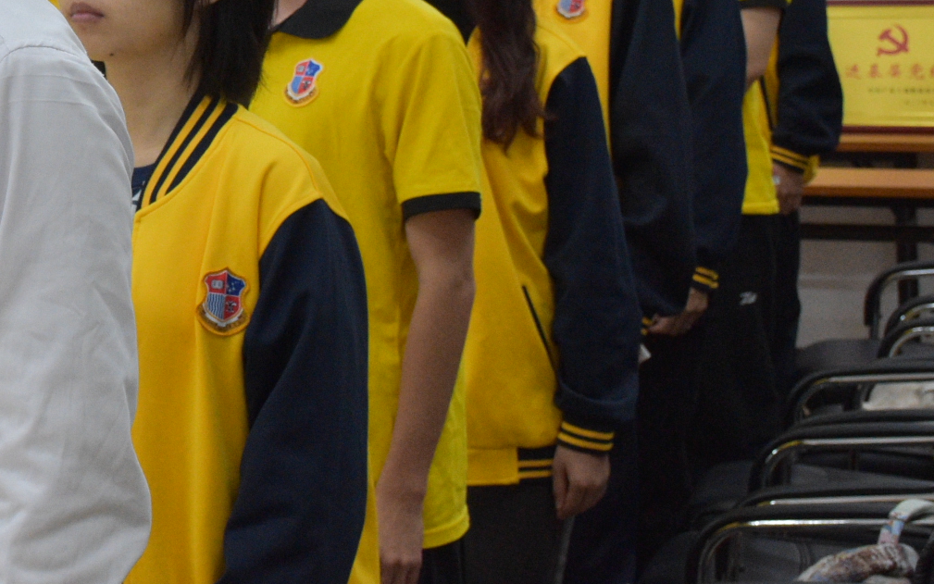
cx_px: -224
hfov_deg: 16.3
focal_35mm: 123
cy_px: -115
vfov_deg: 10.5
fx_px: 3119
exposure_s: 1/100
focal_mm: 27
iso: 1250
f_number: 5.6
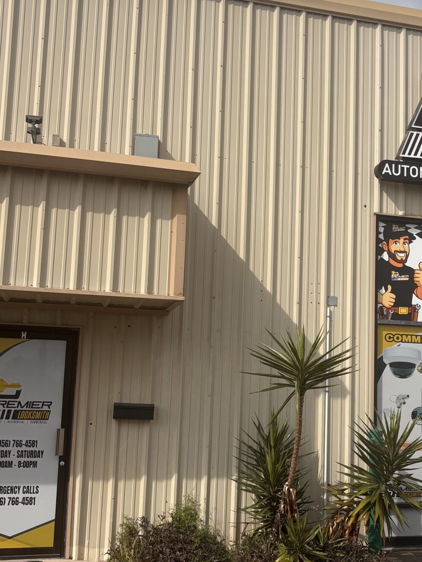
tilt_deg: +8.1
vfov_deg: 38.2
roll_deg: -1.4
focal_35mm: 50
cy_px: 294
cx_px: 312
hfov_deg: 28.7
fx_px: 813
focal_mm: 5.96
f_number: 1.6
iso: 50
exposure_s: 1/4854
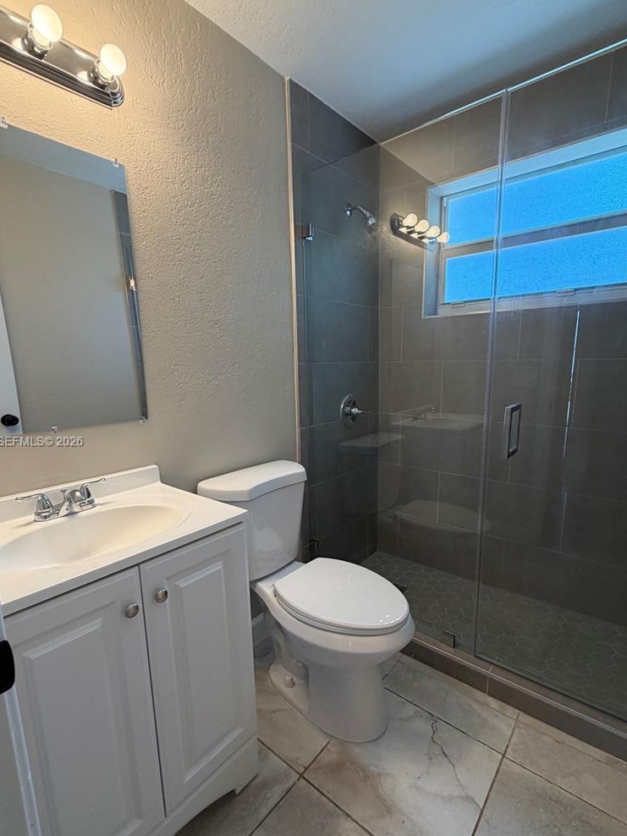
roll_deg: +0.4
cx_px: 307
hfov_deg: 74.7
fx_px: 411
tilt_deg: -10.9
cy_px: 443
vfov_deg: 90.9
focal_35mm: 17
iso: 125
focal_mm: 2.22
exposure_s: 1/120
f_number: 2.2
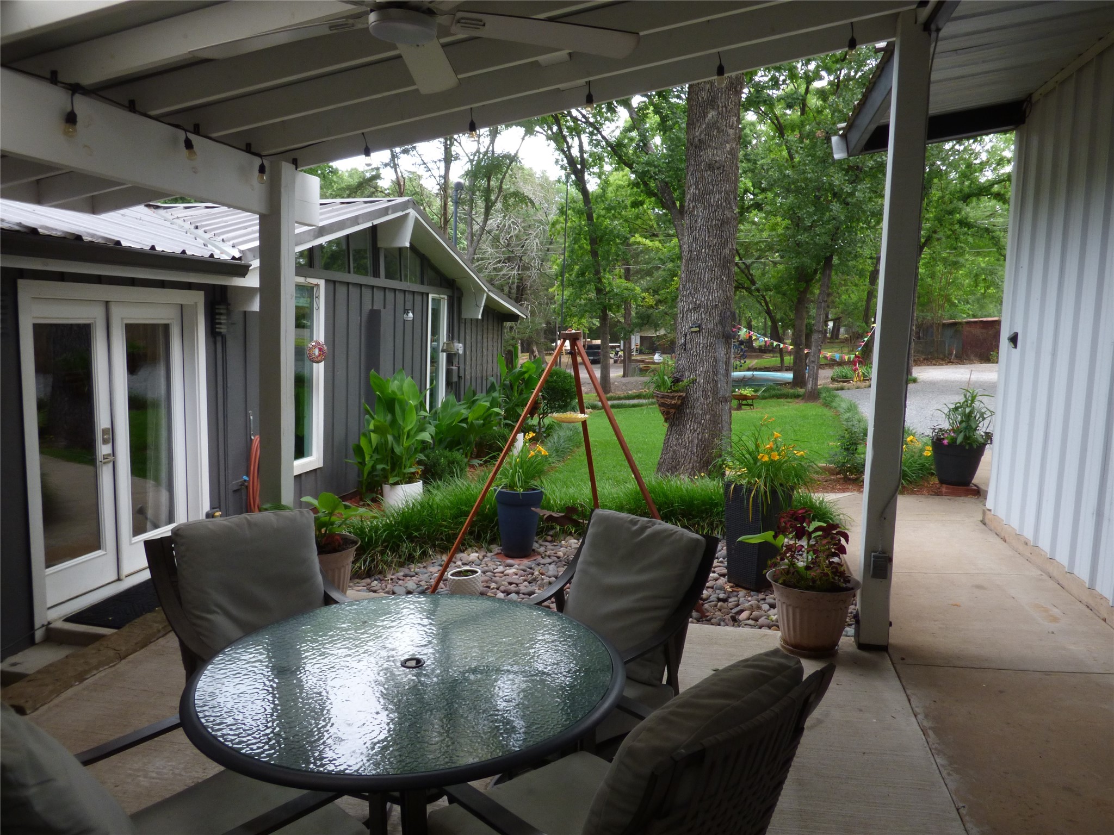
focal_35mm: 24
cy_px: 418
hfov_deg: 71.6
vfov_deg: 56.8
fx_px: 772
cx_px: 557
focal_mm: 4.25
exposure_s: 1/60
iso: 160
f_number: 5
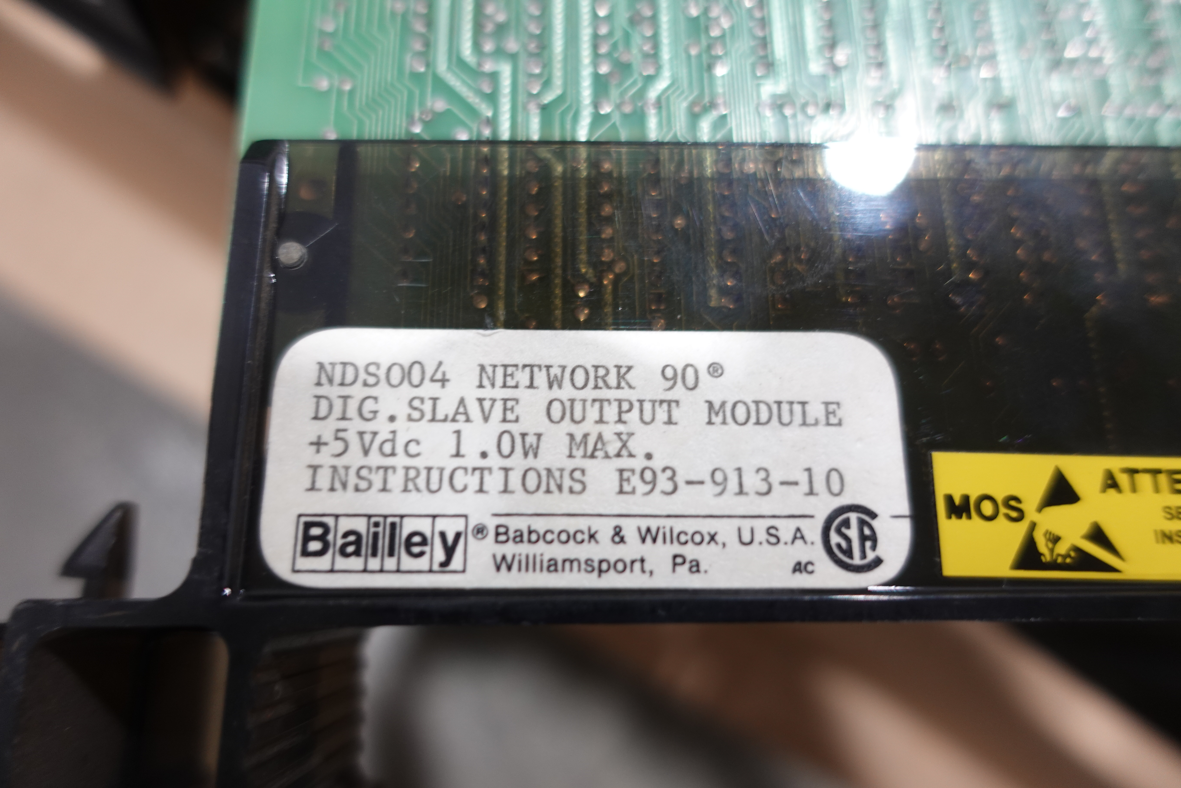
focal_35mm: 24
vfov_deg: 53.1
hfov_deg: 73.7
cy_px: 394
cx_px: 590
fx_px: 787
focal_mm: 8.8
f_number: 1.8
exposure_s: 1/30
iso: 250
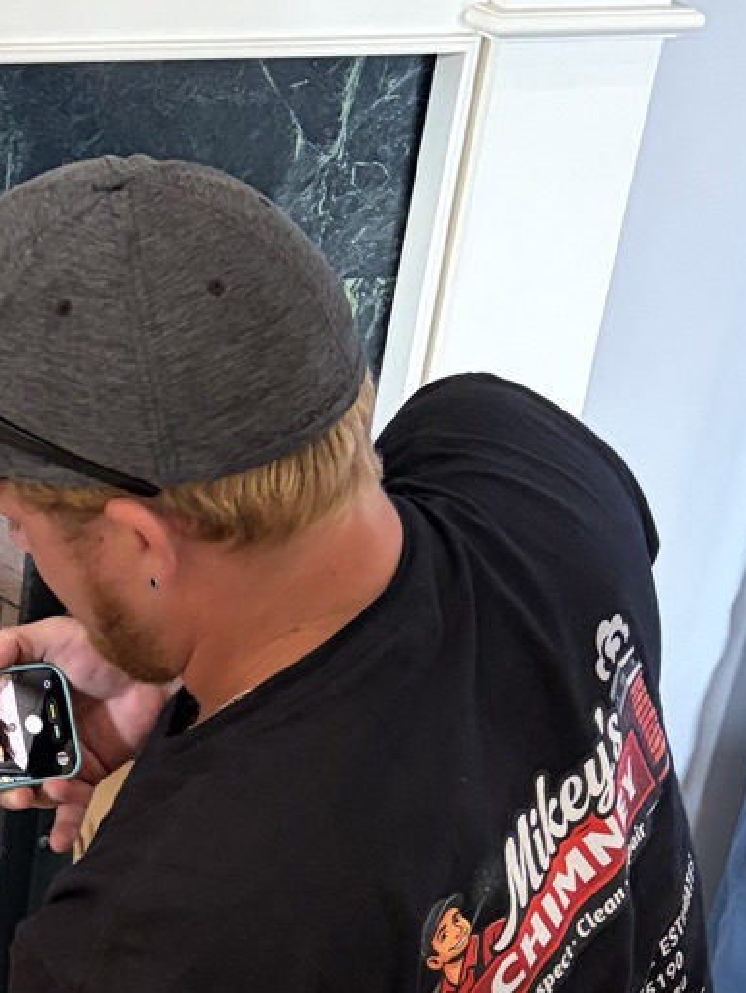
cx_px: -199
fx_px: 2613
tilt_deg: -33.5
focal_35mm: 91
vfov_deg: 20.6
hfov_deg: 15.5
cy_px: 1070
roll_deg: -2.5
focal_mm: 5.96
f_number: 1.6
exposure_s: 1/40
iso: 250
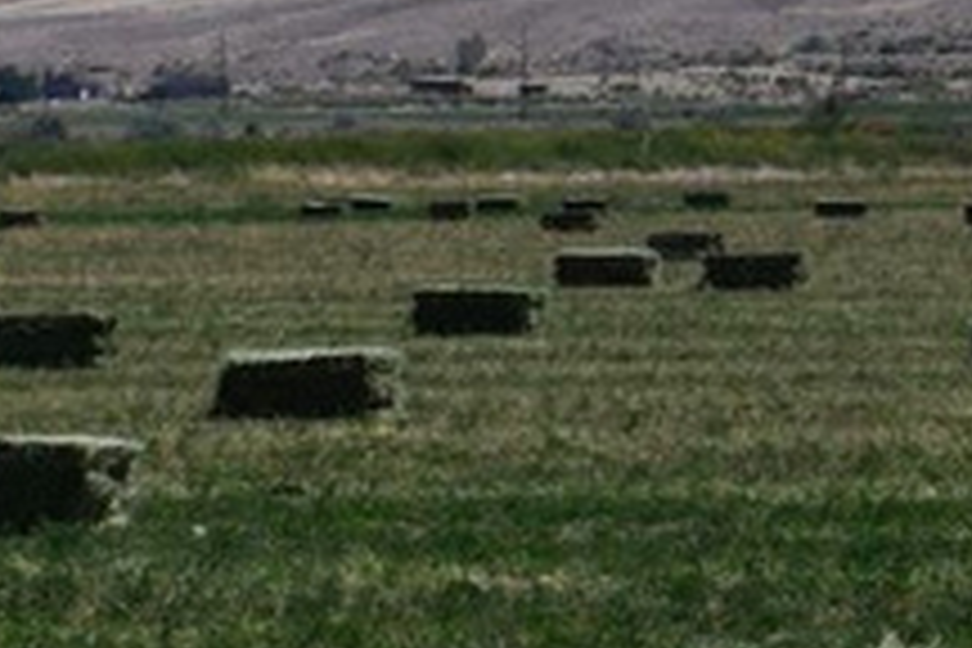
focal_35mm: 388
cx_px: 526
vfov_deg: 3.5
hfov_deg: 5.3
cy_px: -63
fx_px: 10475
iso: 100
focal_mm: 55
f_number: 10
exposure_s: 1/400
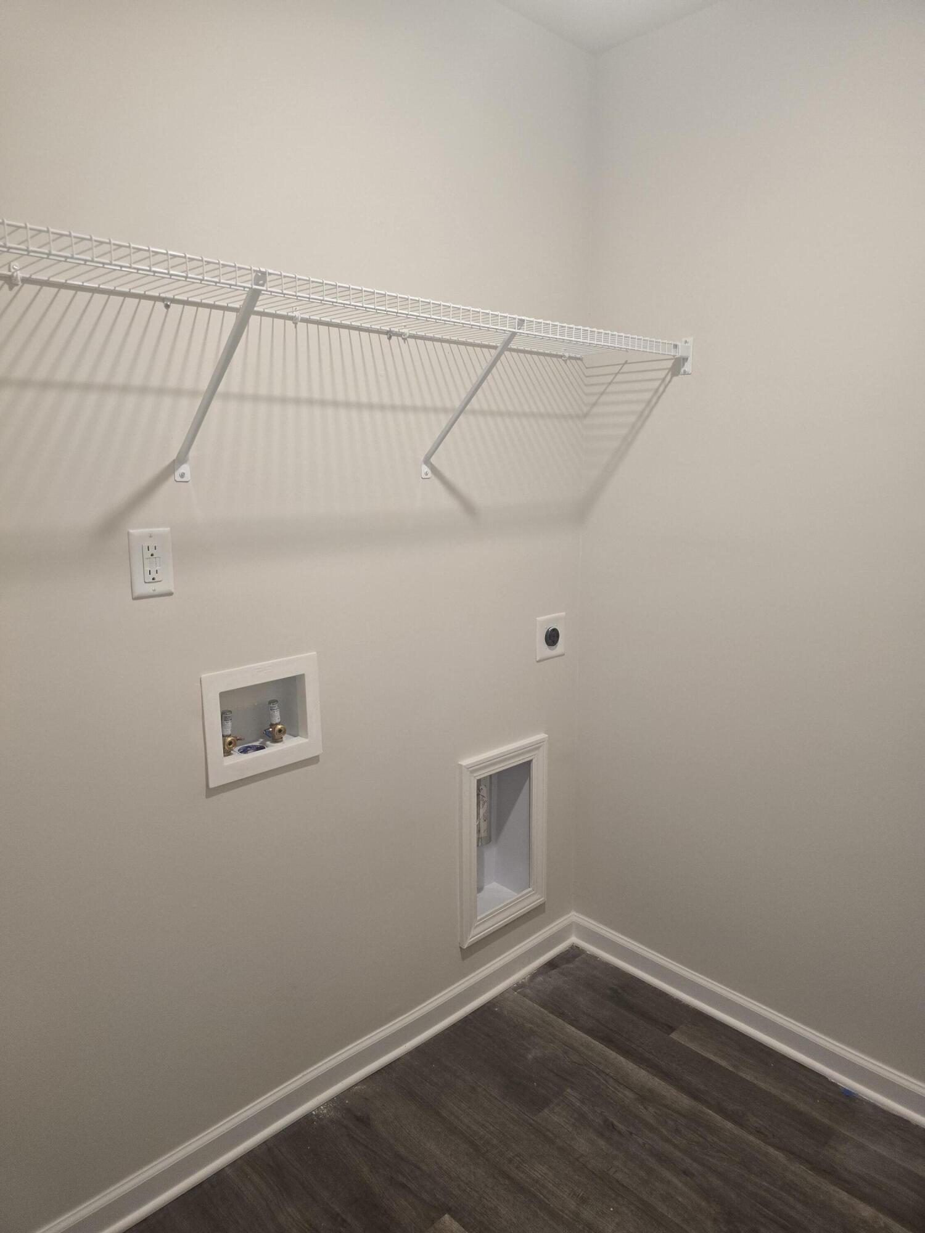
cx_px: 462
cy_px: 616
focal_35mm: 23
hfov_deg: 58.9
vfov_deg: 73.9
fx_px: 819
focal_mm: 6.3
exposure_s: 1/120
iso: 320
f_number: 1.7
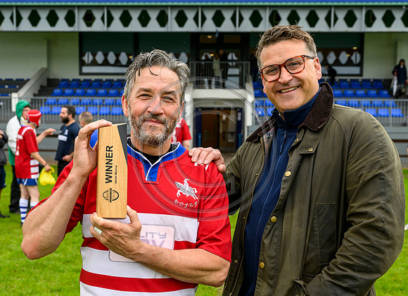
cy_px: 191
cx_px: 203
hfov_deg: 38.5
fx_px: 585
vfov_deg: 28.2
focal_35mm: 50
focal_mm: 30.5
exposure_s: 1/400
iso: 400
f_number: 4.5
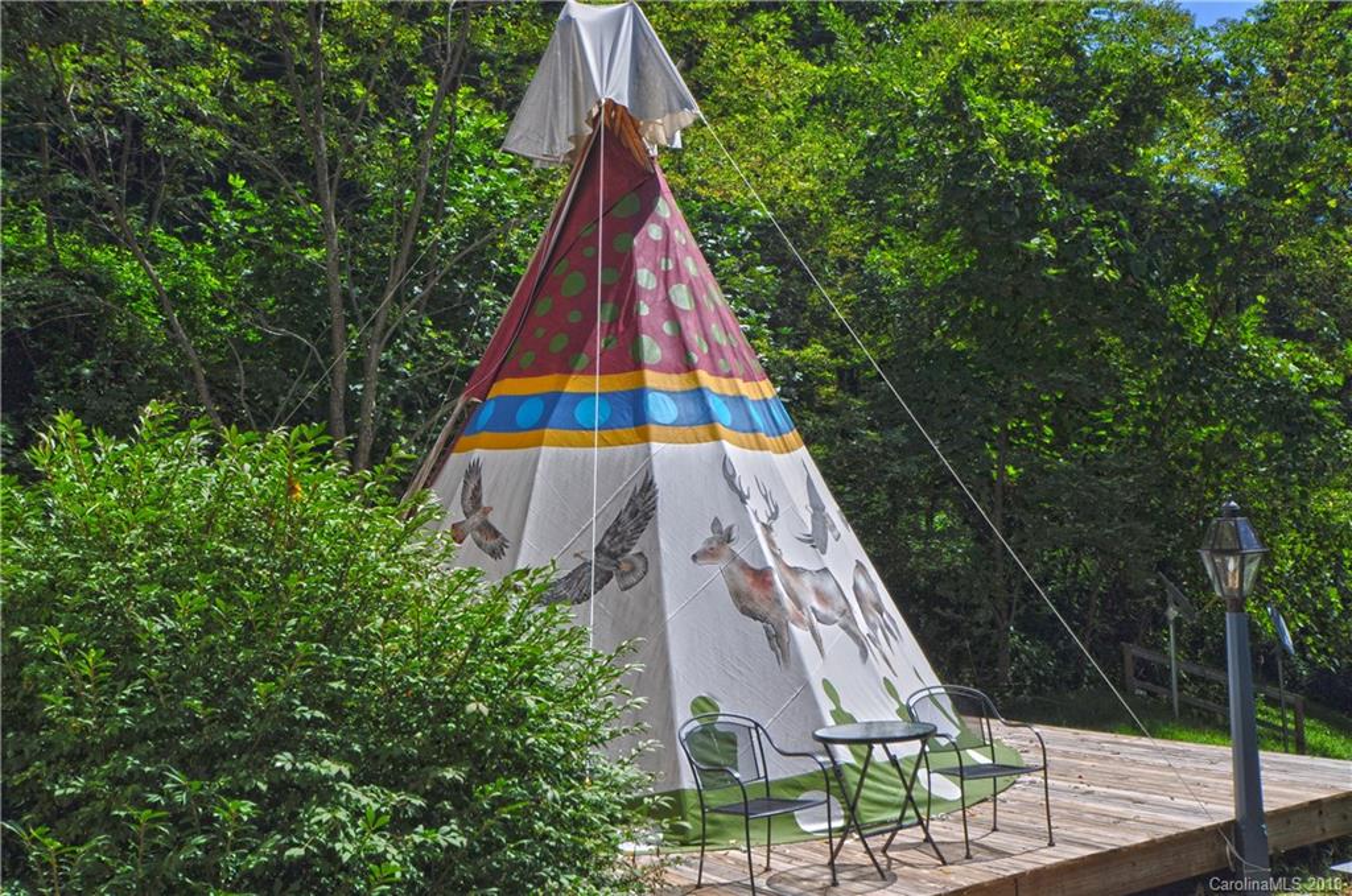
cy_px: 448
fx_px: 1350
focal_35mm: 36
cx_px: 676
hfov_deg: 53.2
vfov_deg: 36.7
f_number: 10
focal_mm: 24
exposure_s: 1/320
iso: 200
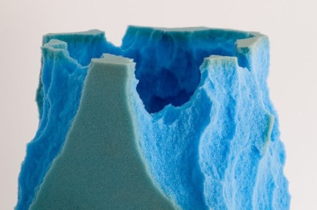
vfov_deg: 8.7
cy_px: 105
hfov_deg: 13.1
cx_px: 158
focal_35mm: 158
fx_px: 1384
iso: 200
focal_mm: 105
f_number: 10
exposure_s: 1/5
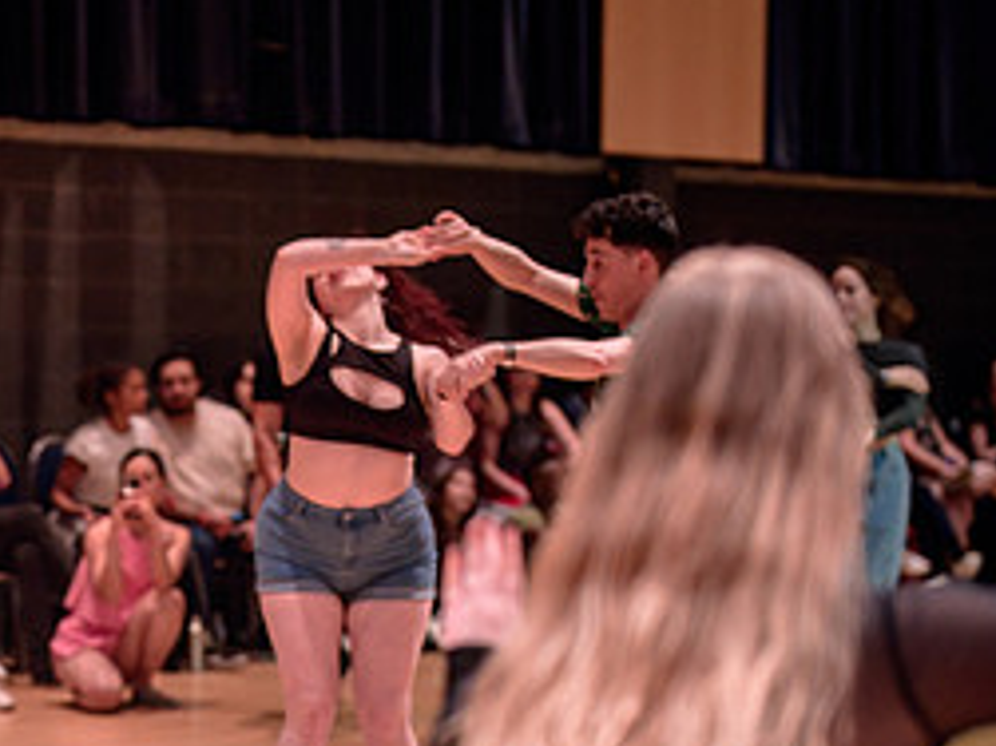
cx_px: -44
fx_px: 3710
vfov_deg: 11.4
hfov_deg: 15.0
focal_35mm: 129
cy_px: 712
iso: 1600
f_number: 1.4
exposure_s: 1/250
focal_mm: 50
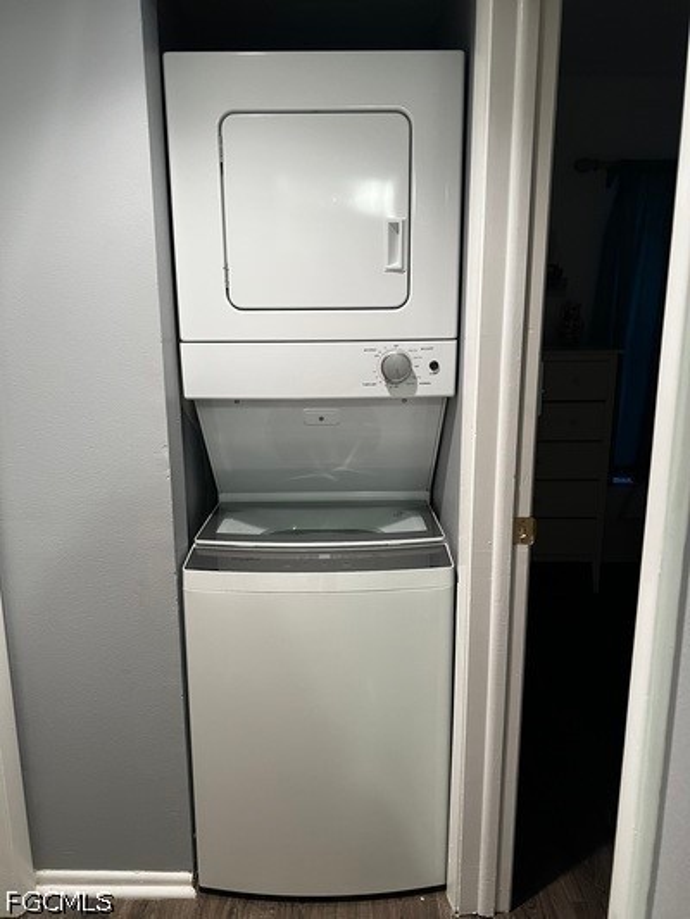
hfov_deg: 53.1
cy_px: 460
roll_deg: +0.7
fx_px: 691
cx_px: 345
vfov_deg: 67.3
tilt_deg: -11.9
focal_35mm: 26
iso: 160
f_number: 1.5
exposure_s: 1/60
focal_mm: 5.7
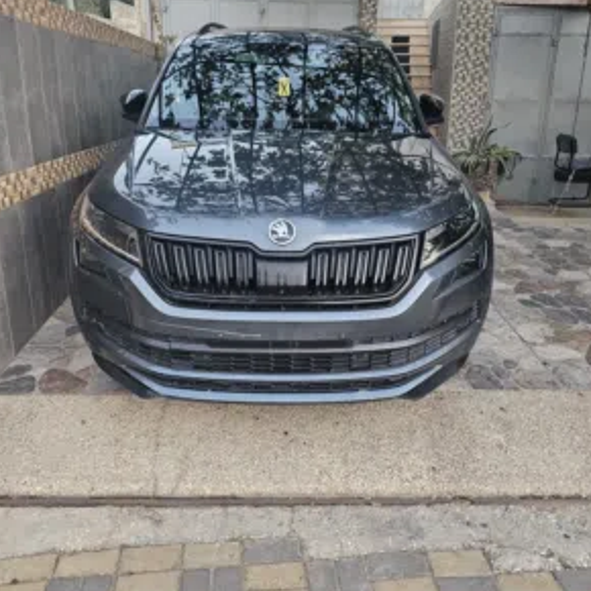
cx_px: 289
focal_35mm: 28
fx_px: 541
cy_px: 259
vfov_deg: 57.1
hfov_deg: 57.3
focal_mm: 6.3
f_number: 1.7
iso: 640
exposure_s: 1/100
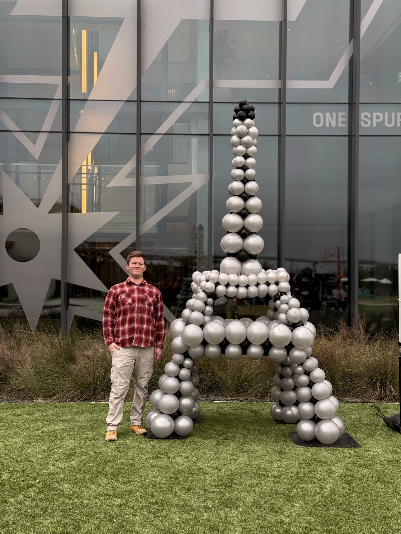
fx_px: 741
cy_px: 267
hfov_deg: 30.3
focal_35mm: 48
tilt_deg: +1.0
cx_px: 200
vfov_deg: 39.7
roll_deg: -0.2
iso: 64
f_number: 1.78
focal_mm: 6.76
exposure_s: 1/373
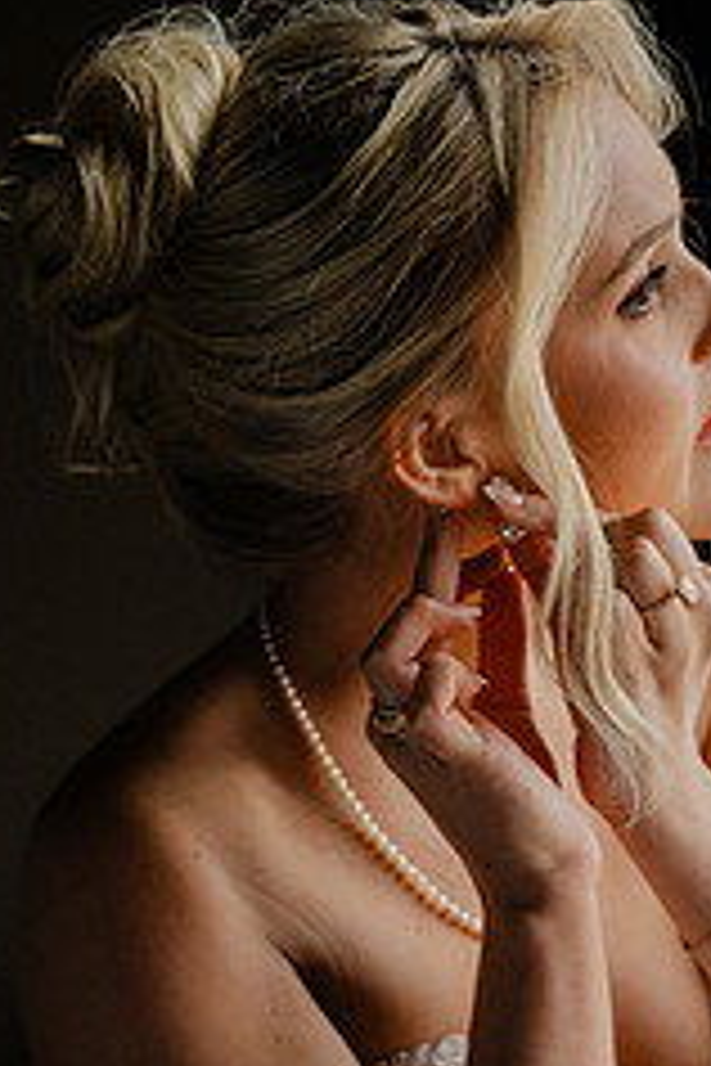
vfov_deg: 16.1
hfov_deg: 10.8
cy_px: 652
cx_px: 468
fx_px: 3762
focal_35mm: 127
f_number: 2.8
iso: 640
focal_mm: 67
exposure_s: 1/200
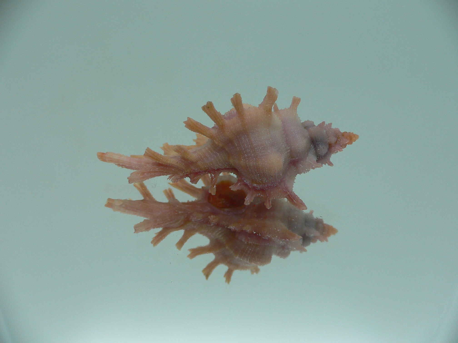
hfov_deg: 52.6
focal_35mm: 35
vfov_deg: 40.7
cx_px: 229
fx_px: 463
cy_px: 172
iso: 80
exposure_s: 1/60
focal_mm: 4.6
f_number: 2.8
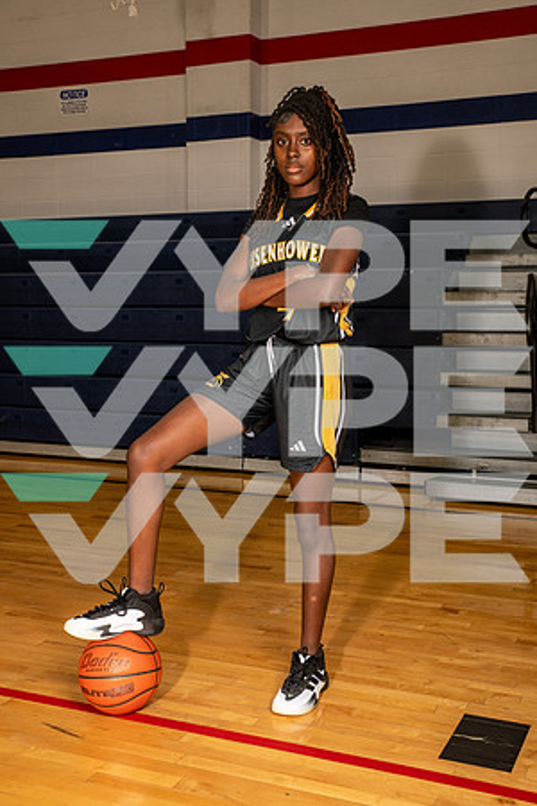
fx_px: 984
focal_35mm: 44
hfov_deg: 30.5
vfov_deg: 44.5
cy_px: 403
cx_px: 268
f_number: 7.1
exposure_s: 1/320
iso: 400
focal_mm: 44
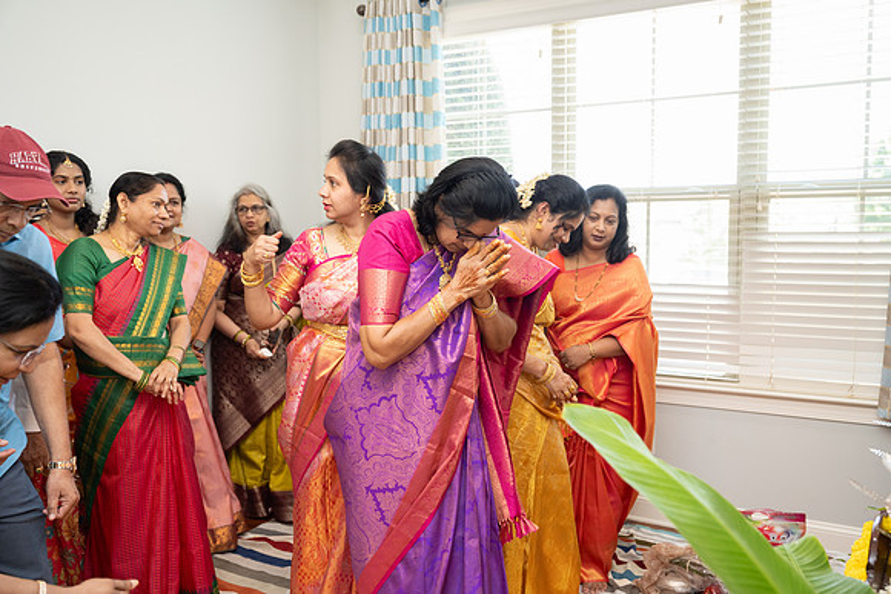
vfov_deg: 39.5
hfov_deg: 56.5
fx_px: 829
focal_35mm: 33
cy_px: 297
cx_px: 446
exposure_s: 1/160
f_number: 3.5
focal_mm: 33
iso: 800
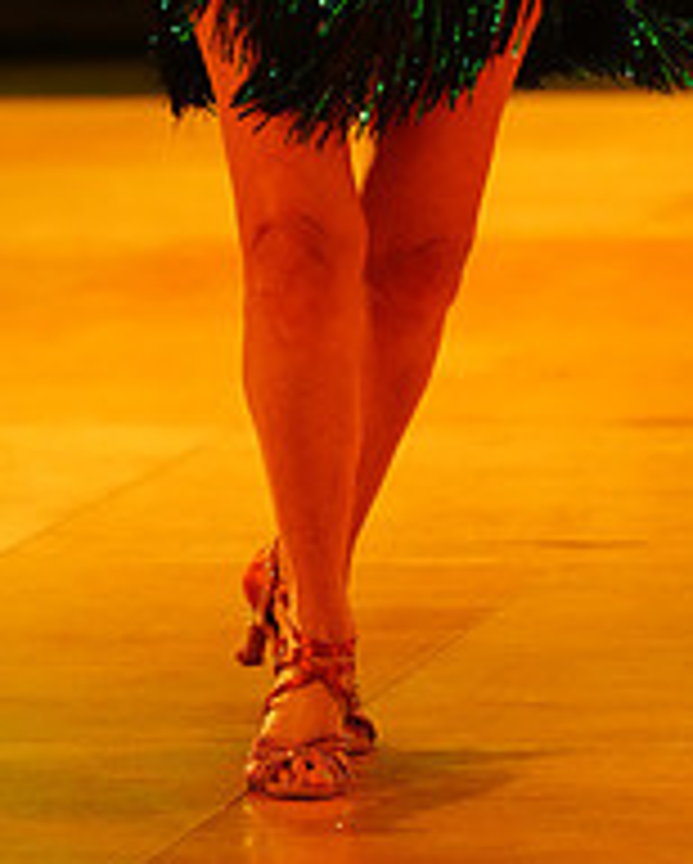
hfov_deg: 4.1
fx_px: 9727
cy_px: -297
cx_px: 223
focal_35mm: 380
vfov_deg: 5.1
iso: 5000
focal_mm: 134
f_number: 2.8
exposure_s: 1/320
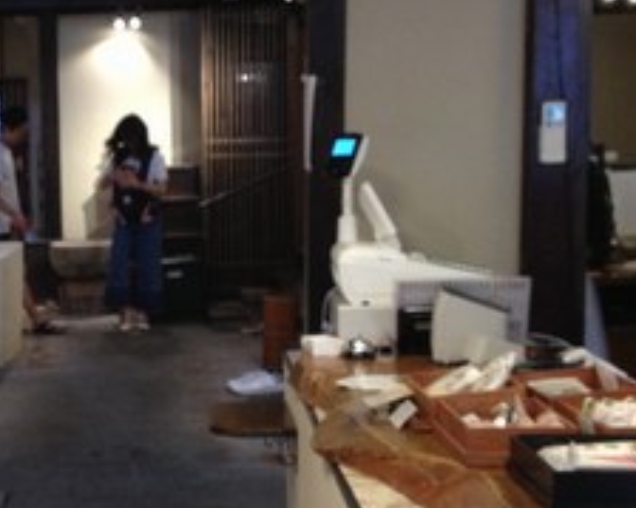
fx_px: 1580
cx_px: 45
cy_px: 282
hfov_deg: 22.1
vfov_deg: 18.3
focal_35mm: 84
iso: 200
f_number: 2.4
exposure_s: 1/20
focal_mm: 4.28
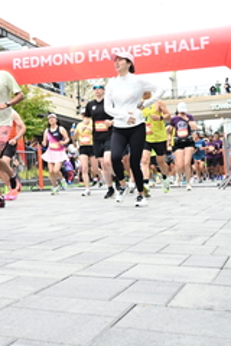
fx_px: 529
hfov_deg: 24.2
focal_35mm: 55
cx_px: 47
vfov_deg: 35.5
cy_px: 89
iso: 2000
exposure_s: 1/640
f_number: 4
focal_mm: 24
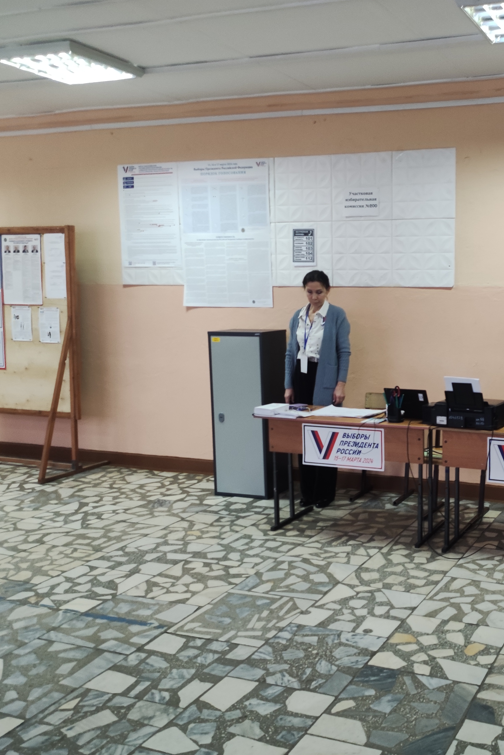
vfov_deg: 73.7
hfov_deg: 48.0
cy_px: 380
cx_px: 447
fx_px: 504
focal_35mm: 24
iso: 675
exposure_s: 1/33
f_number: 1.79
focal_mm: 4.74
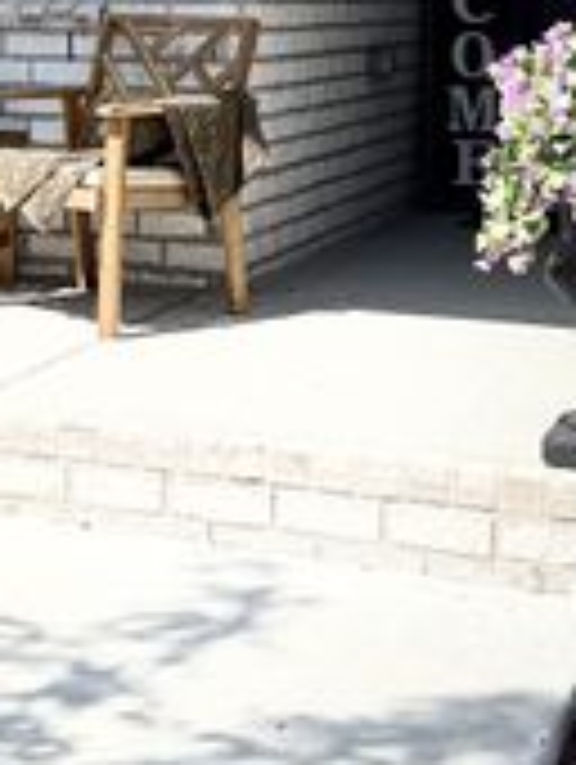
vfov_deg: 20.4
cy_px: 61
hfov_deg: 15.4
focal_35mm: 94
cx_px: -27
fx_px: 2080
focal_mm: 6.76
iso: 80
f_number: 1.78
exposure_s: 1/5714
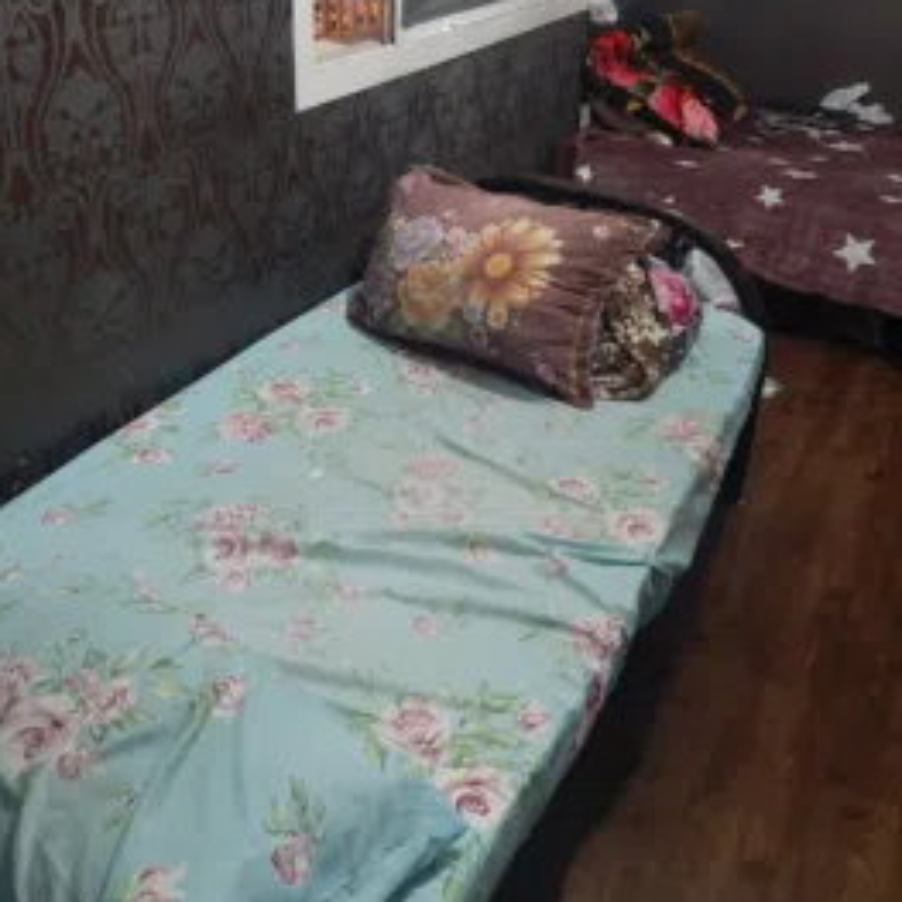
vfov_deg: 46.6
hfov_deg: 47.2
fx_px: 1032
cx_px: 484
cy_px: 312
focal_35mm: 35
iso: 500
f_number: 1.7
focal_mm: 3.93
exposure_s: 1/20
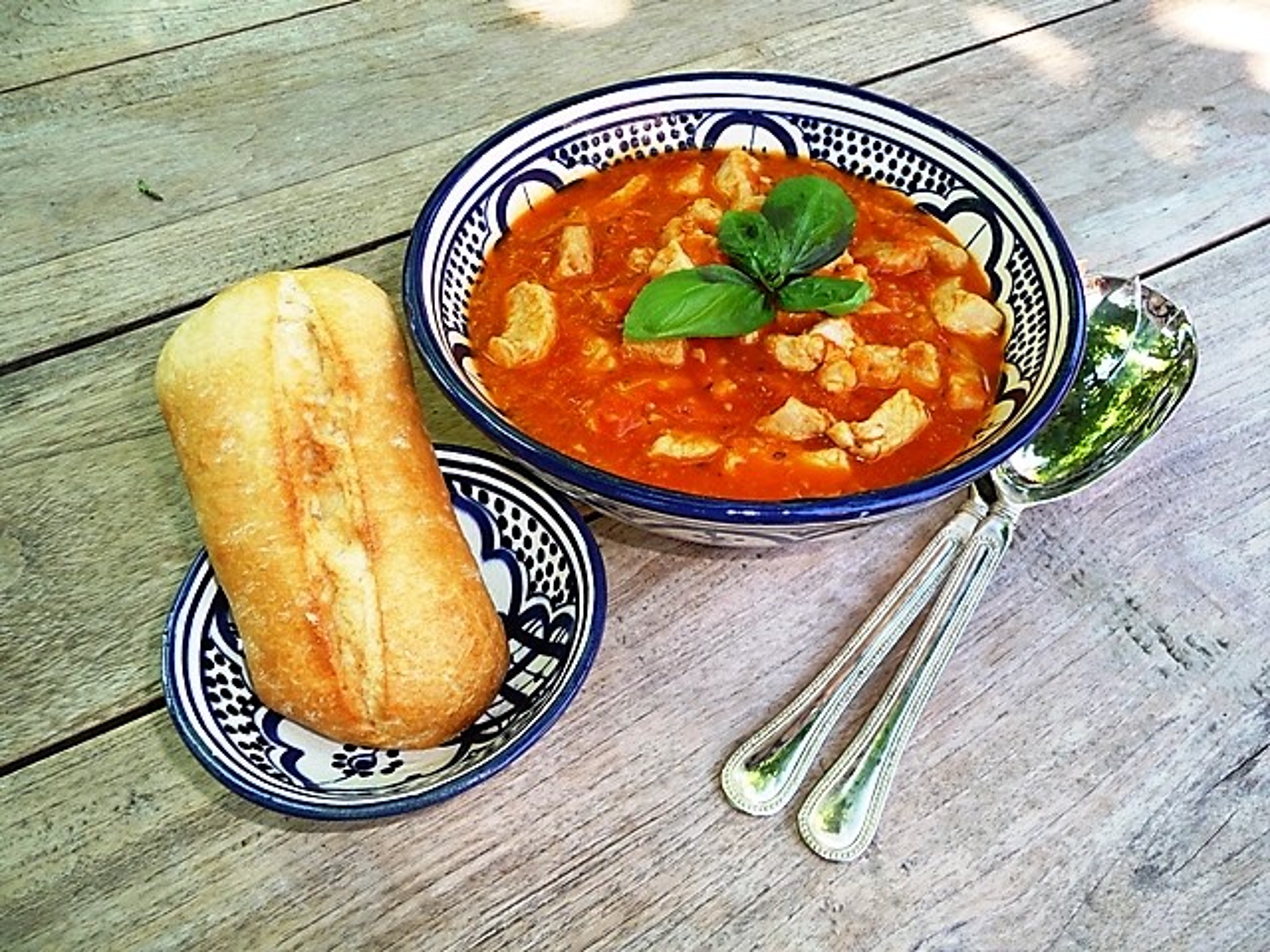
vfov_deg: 46.8
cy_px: 476
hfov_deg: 60.0
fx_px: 1101
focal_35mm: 30
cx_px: 635
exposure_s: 1/30
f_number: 3.4
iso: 100
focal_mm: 5
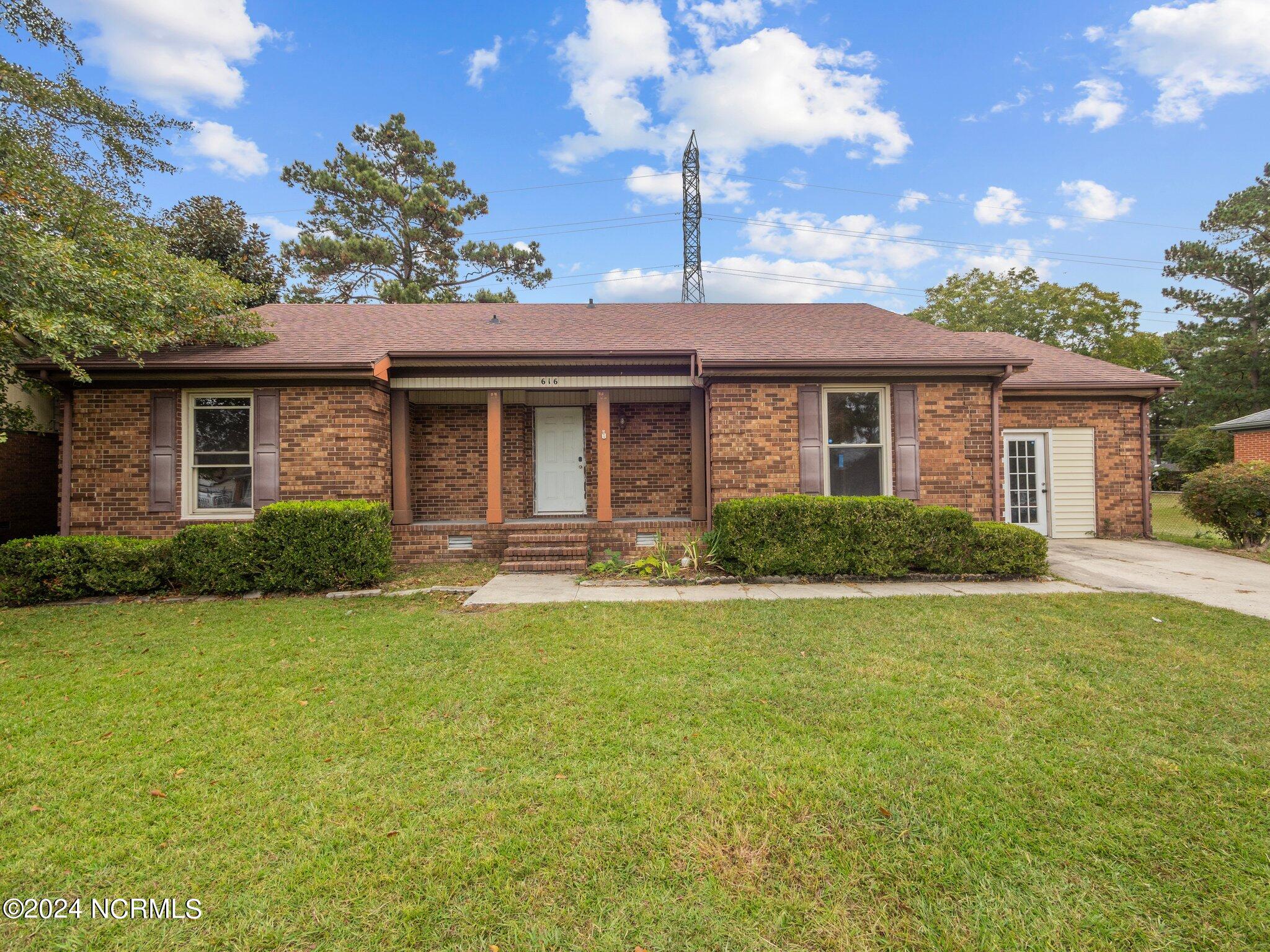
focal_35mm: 14
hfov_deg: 102.1
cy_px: 476
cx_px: 635
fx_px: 514
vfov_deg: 85.7
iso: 200
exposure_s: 1/160
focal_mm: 7
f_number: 5.6
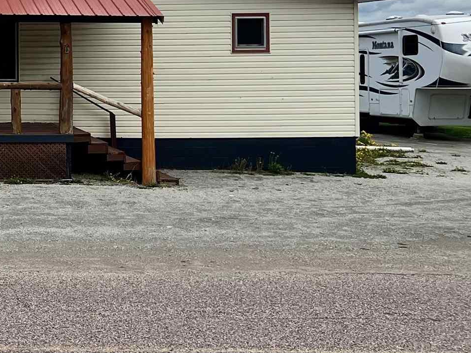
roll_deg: +0.0
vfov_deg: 17.4
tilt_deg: -0.4
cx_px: -204
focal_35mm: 84
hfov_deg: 20.5
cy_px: 51
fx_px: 1143
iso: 50
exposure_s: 1/6579
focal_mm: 5.7
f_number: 1.5
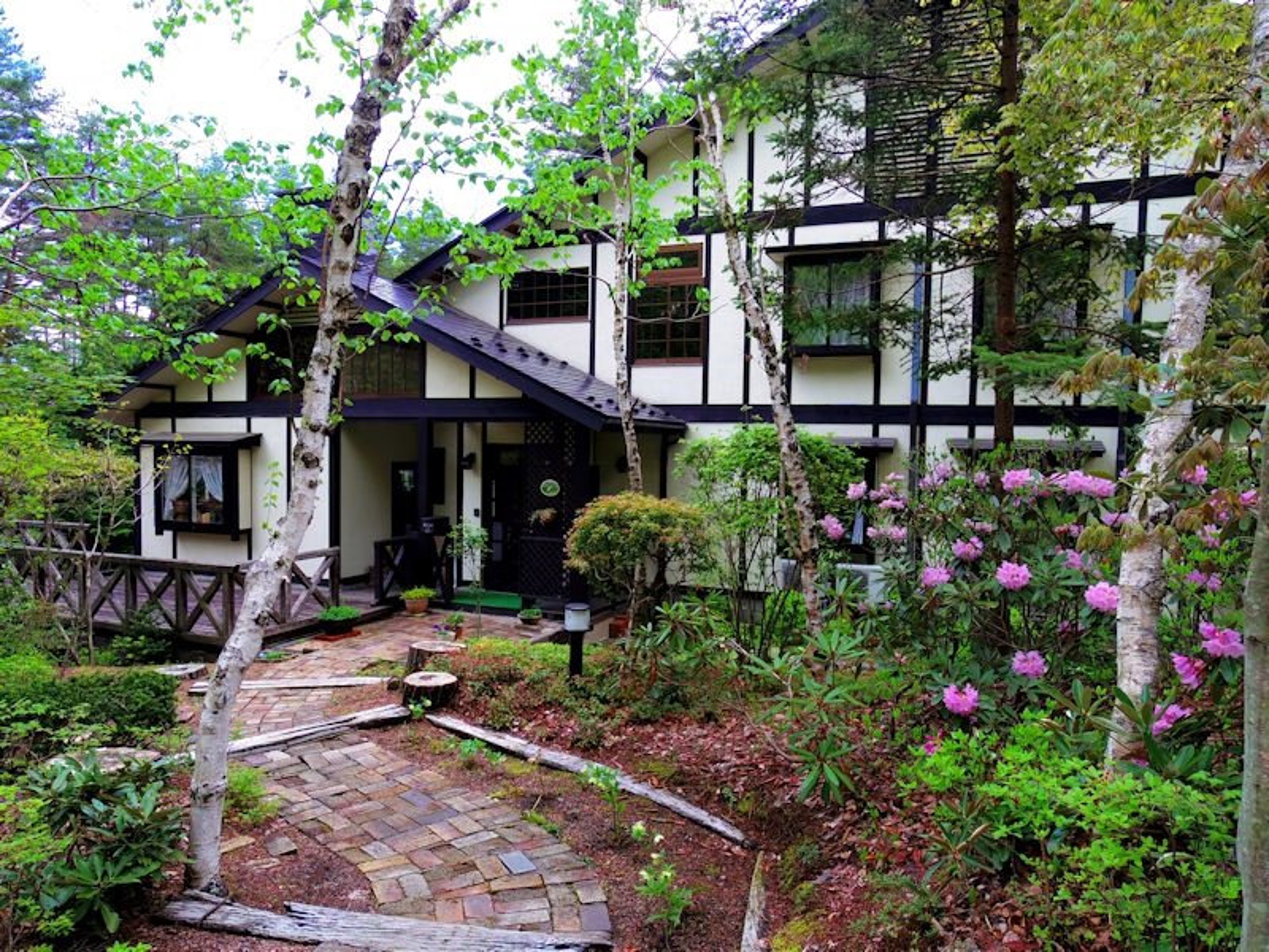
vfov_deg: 58.9
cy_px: 476
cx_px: 634
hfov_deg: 73.9
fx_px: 843
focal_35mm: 23
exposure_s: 1/160
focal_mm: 5
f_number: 4
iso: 100
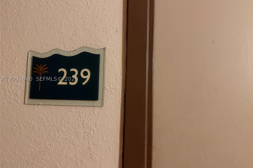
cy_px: 79
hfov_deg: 71.5
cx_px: 126
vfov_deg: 51.2
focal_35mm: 25
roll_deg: -1.7
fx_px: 176
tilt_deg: +5.3
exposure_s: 1/30
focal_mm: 6.76
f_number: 1.78
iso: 1000
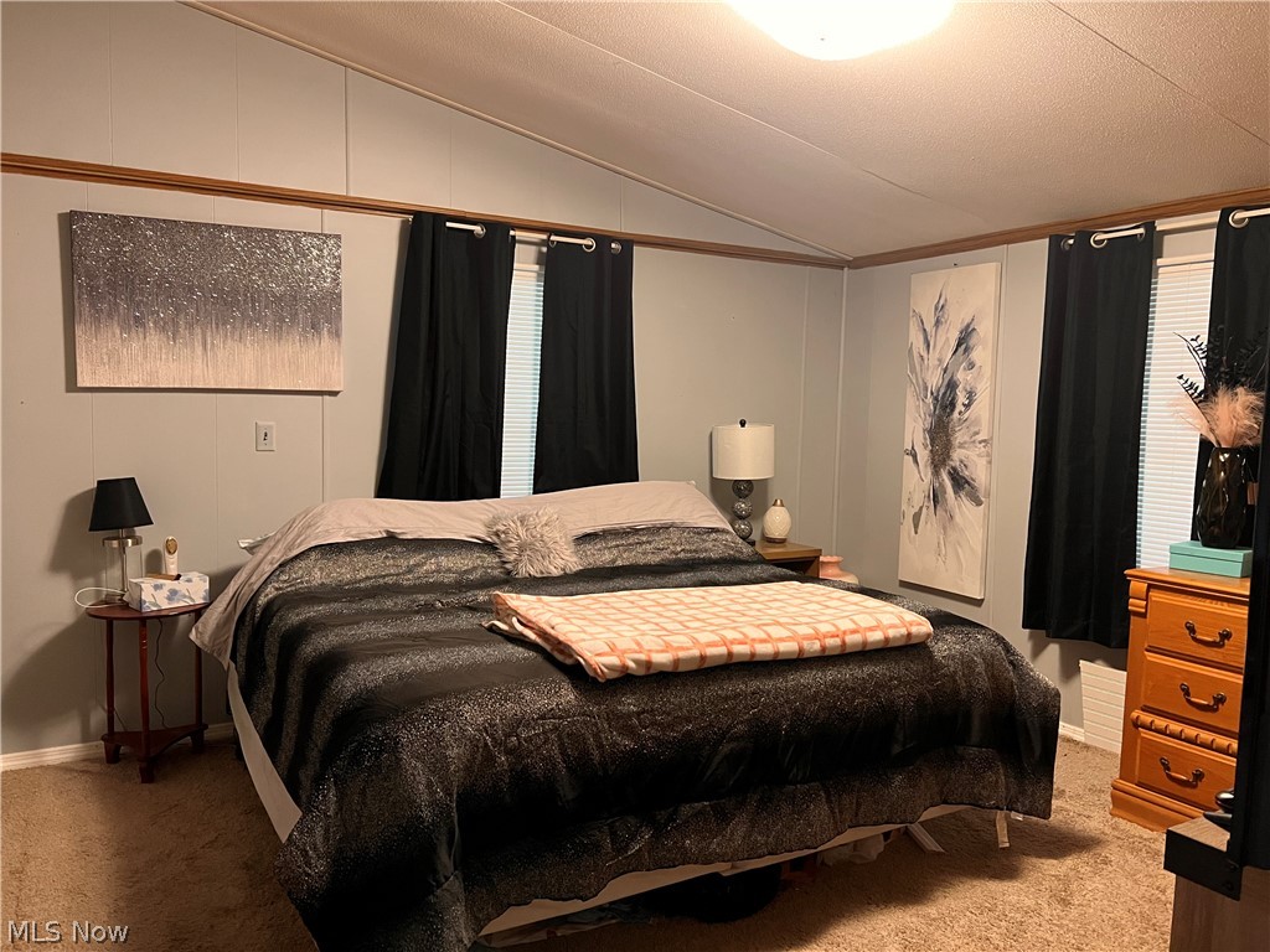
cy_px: 476
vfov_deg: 53.1
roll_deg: -1.6
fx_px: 954
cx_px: 635
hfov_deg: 67.3
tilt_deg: -4.6
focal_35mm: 26
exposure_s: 1/60
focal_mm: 5.7
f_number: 1.5
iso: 500
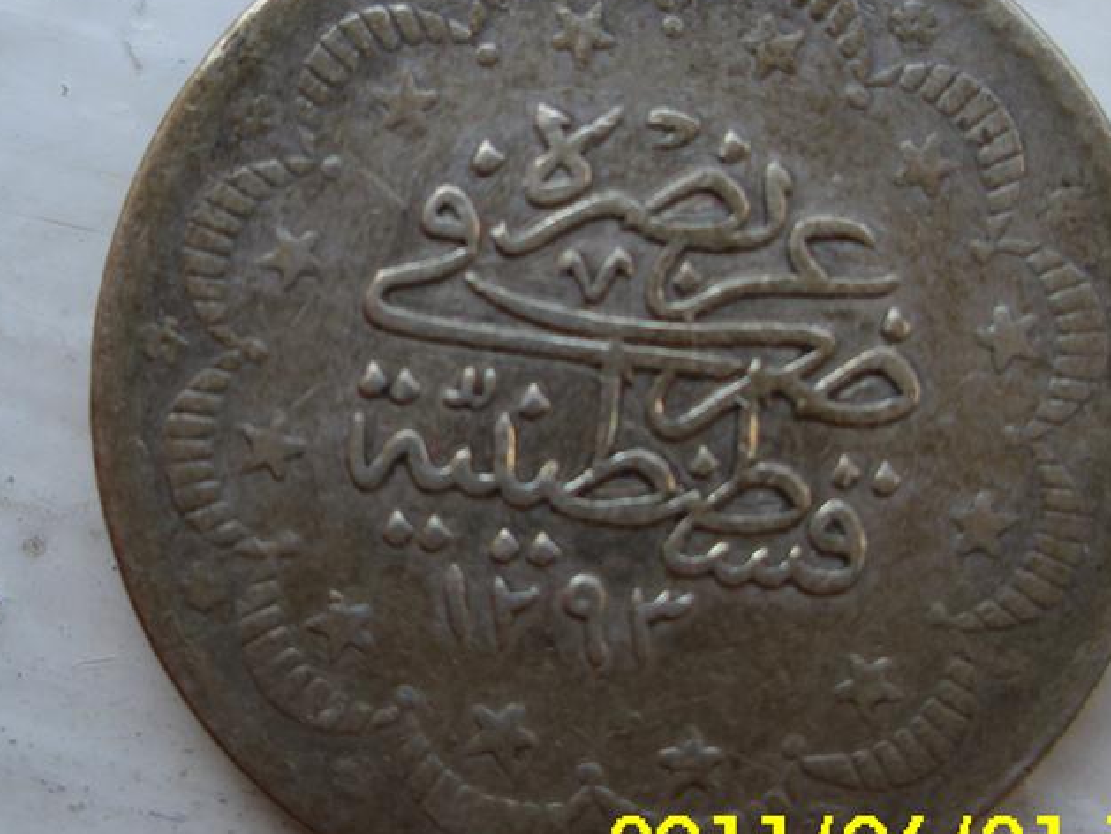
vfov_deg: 25.6
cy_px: 341
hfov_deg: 33.8
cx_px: 609
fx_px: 1830
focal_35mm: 57
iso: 50
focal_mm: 6.2
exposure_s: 1/122
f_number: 3
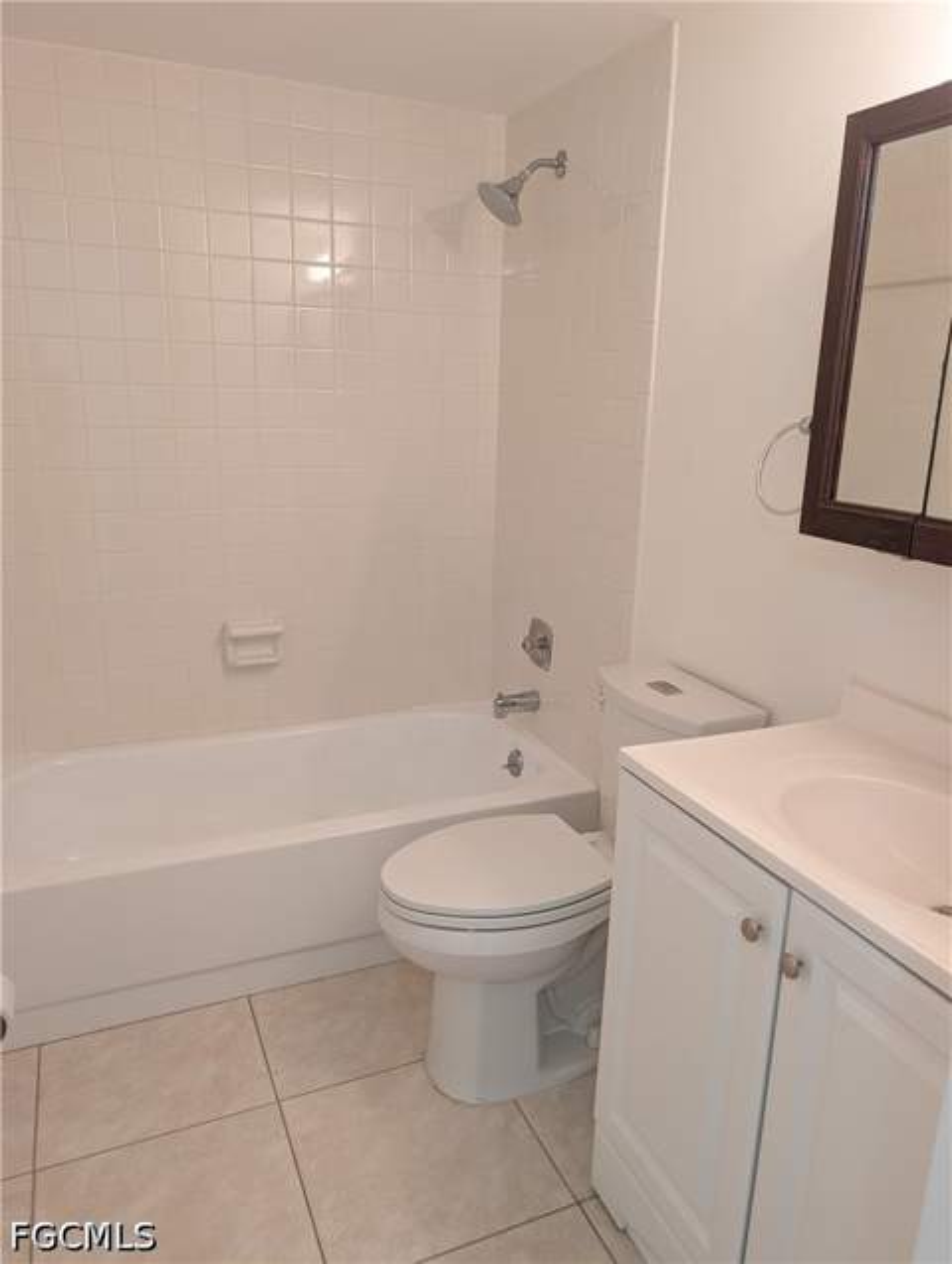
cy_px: 632
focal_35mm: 24
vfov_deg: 71.5
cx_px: 476
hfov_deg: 57.0
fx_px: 877
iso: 66
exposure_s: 1/30
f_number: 1.68
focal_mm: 6.9
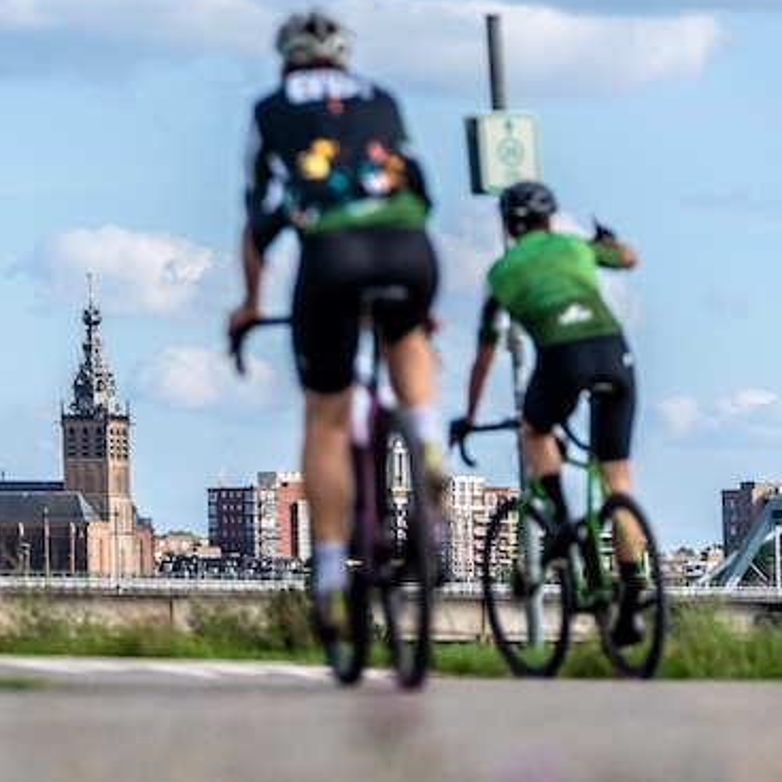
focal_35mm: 229
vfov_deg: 7.6
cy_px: 443
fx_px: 5853
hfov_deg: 7.6
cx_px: 136
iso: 250
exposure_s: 1/6000
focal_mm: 124
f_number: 2.8
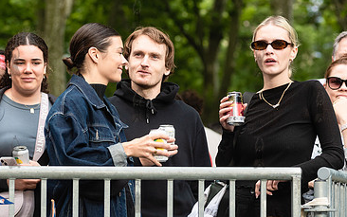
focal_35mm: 194
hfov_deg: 10.8
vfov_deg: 6.8
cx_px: 137
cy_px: 106
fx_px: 1835
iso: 640
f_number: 4
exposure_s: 1/500
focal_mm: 120
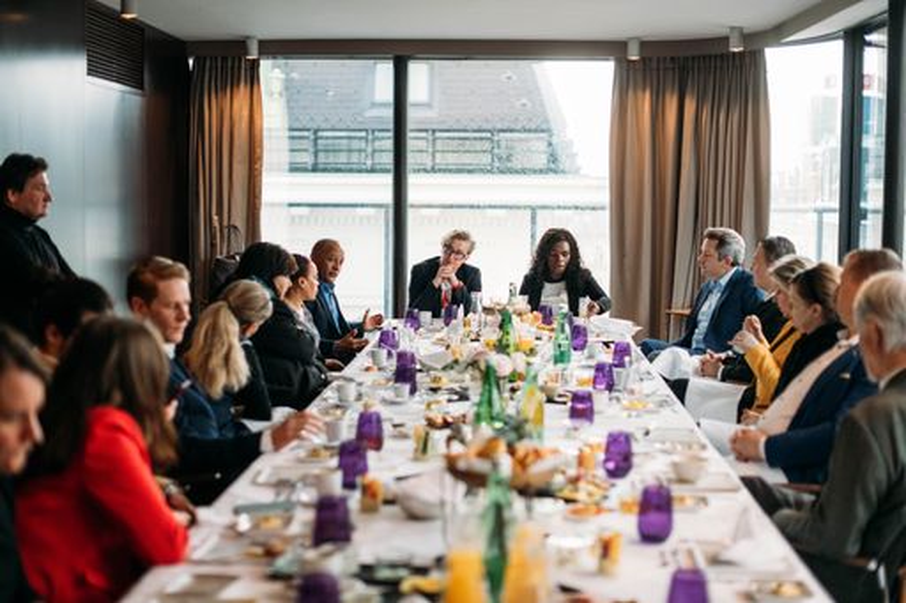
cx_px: 453
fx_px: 1258
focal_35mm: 50
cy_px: 302
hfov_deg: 39.6
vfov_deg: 27.0
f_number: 2
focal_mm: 50
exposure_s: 1/1000
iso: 2000
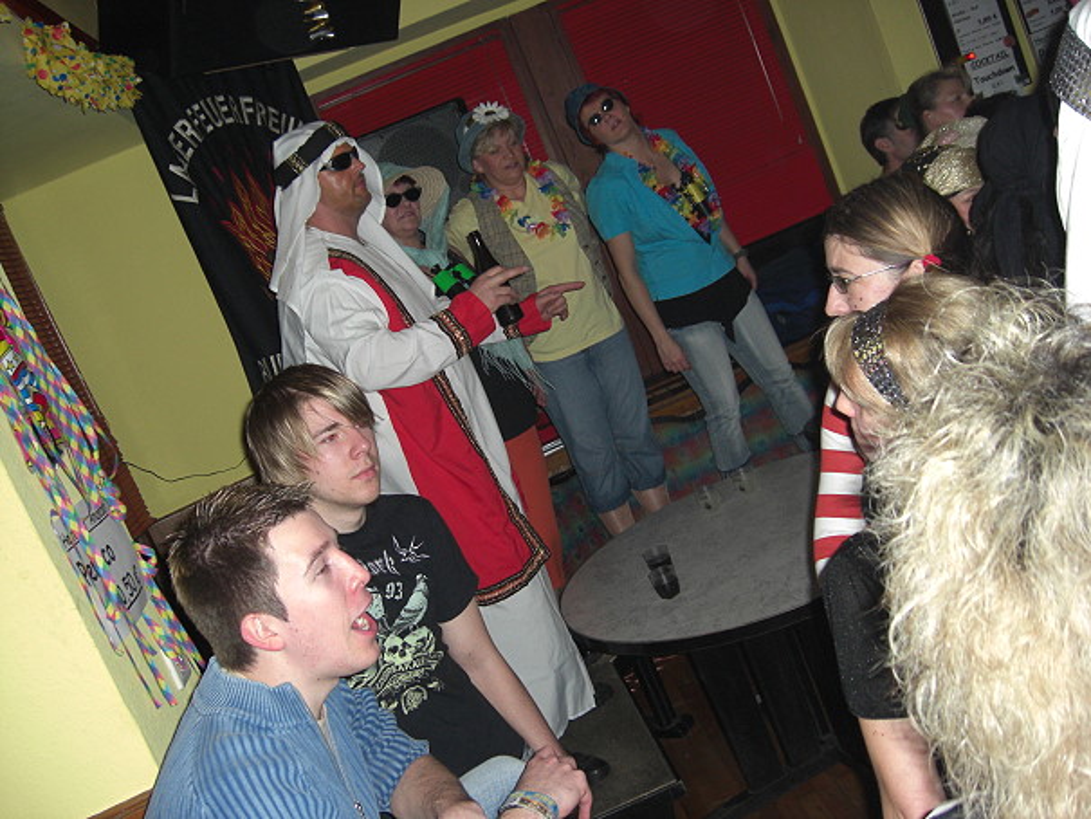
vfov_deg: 37.7
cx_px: 546
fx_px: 1198
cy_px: 410
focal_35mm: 38
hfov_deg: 49.0
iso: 200
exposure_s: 1/60
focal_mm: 7.9
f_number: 2.8
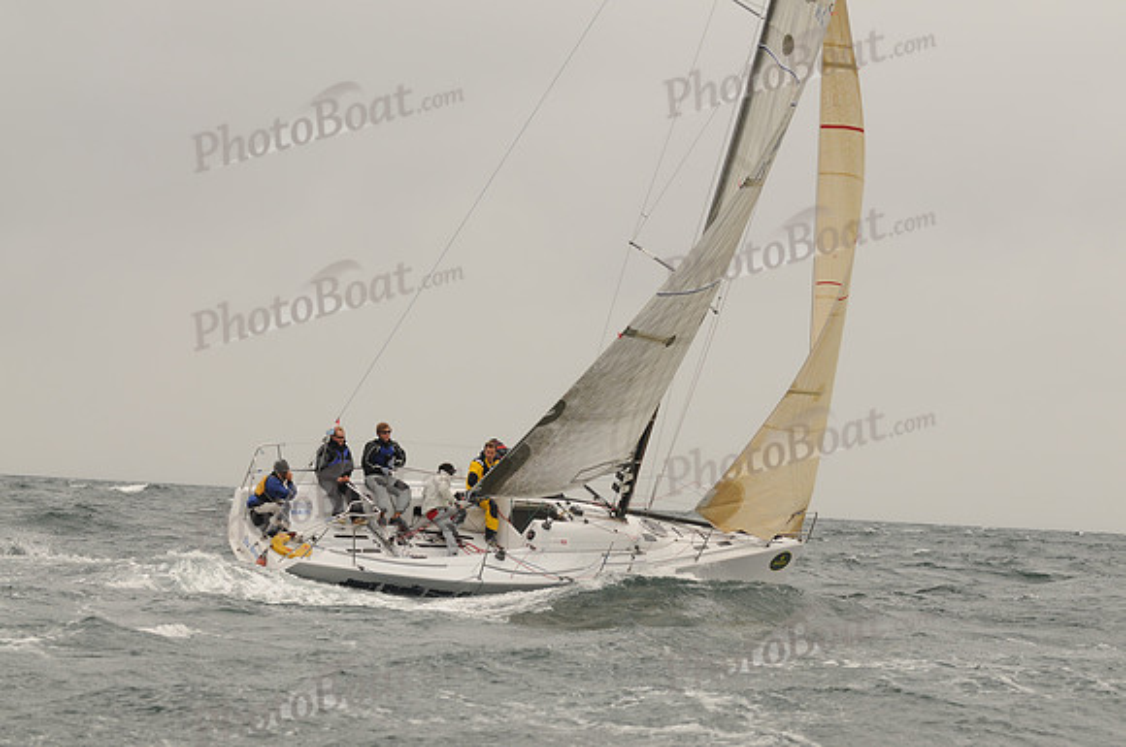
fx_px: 3748
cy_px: 374
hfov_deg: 17.1
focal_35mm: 120
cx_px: 563
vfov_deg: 11.4
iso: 200
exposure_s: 1/1000
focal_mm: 80
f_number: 4
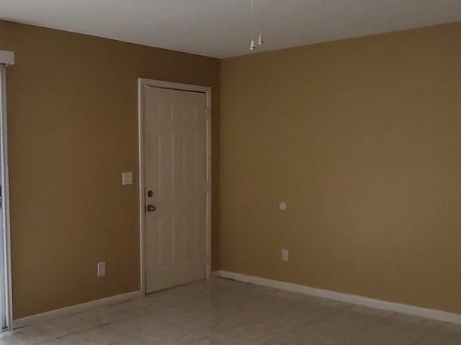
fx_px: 559
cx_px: 168
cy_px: 197
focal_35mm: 42
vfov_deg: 34.3
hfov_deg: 44.4
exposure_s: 1/189
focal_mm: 1.66
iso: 100
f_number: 2.2
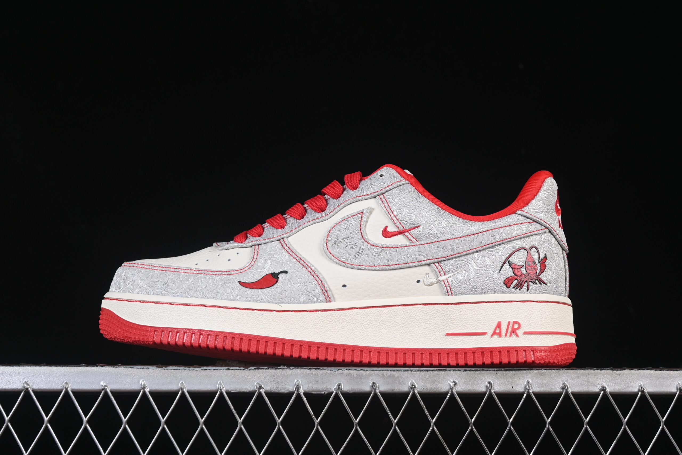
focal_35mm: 75
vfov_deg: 18.2
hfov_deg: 27.0
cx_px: 341
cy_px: 228
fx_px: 1421
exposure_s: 1/80
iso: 160
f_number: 8
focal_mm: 50
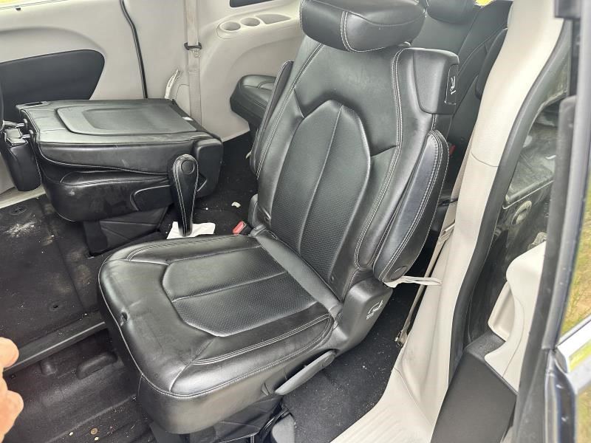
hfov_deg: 71.6
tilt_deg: -37.2
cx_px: 296
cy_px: 222
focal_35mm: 24
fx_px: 410
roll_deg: +1.3
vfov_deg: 56.8
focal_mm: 6.86
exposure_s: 1/121
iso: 200
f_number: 1.78
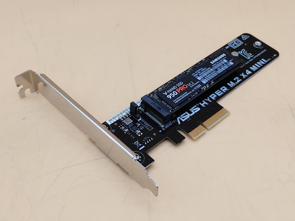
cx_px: 148
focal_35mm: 44
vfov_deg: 32.9
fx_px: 375
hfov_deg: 42.9
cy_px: 110
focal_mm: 4.36
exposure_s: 1/106
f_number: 1.8
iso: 50
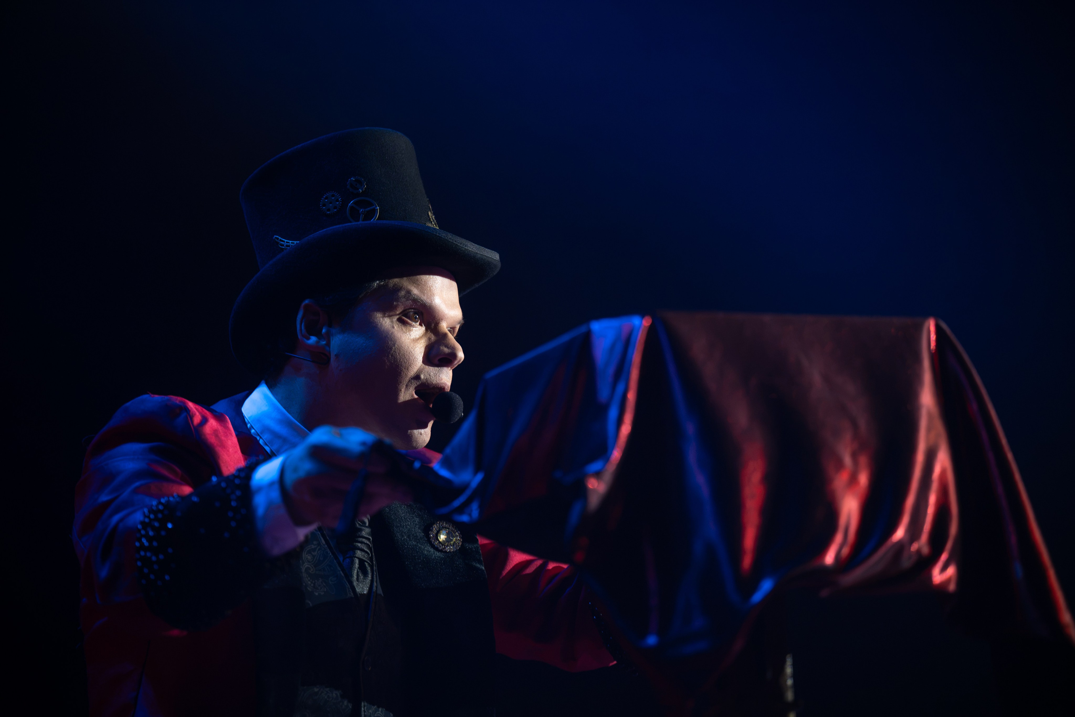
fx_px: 4330
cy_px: 358
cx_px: 538
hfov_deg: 14.2
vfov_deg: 9.5
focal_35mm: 145
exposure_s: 1/1000
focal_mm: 145
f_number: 2.8
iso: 2000
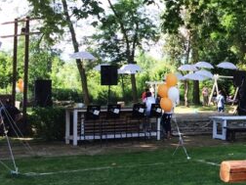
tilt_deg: -3.0
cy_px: 93
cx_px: 276
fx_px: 490
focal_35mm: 69
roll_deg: -0.1
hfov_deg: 25.9
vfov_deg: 21.3
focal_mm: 4.15
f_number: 2.2
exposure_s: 1/363
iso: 32
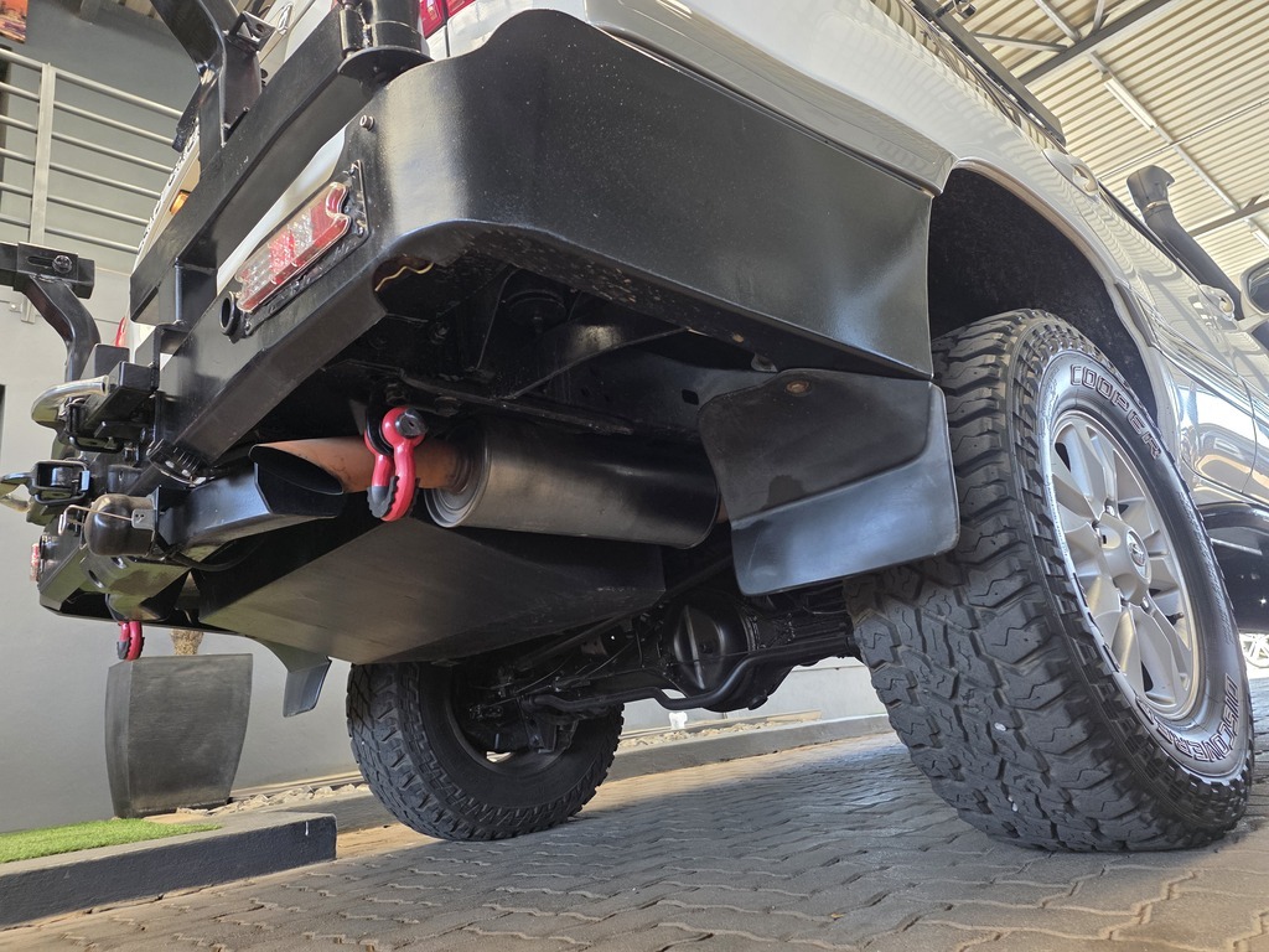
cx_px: 634
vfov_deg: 58.9
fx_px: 843
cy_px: 476
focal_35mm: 23
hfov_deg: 73.9
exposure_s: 1/180
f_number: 1.7
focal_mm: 6.25
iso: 200
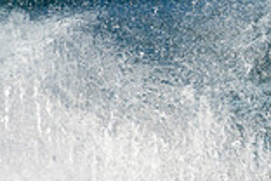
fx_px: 21054
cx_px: 483
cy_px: 170
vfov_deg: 0.5
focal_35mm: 2797
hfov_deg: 0.7
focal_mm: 500
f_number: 5.6
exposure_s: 1/1250
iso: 360
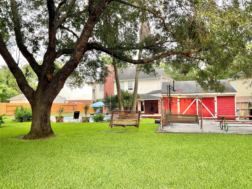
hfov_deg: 61.7
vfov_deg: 48.2
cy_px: 94
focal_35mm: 29
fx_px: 211
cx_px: 126
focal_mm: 3
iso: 25
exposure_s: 1/122
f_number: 1.8
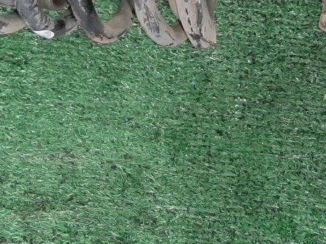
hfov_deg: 23.5
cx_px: 193
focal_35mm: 83
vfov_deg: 17.4
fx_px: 781
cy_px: 9
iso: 240
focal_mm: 3.93
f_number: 1.7
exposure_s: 1/50
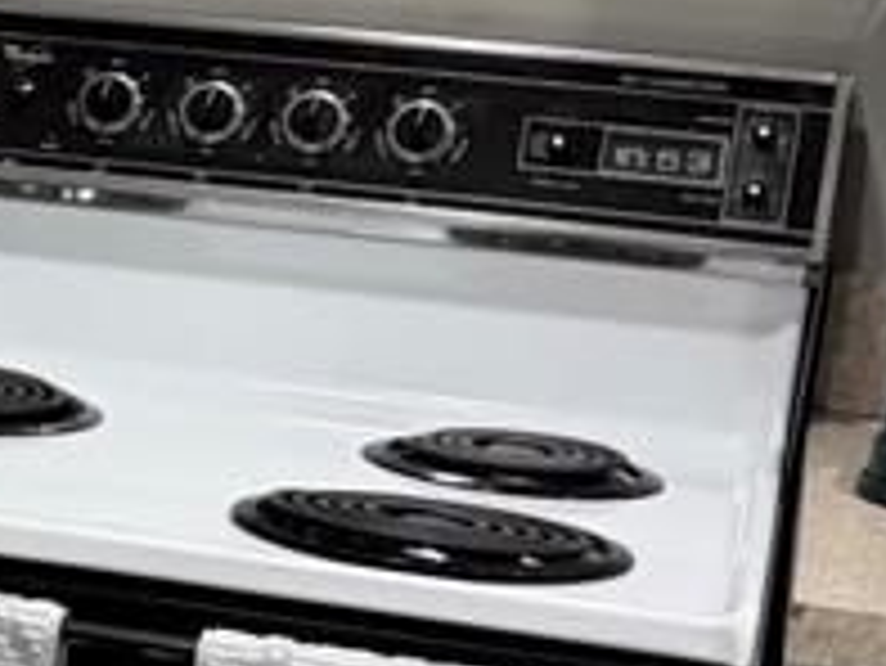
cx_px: -814
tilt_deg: -16.3
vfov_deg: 10.1
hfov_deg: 12.2
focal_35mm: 146
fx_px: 3739
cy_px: 540
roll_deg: -4.2
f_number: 1.78
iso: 200
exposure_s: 1/120
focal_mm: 6.76
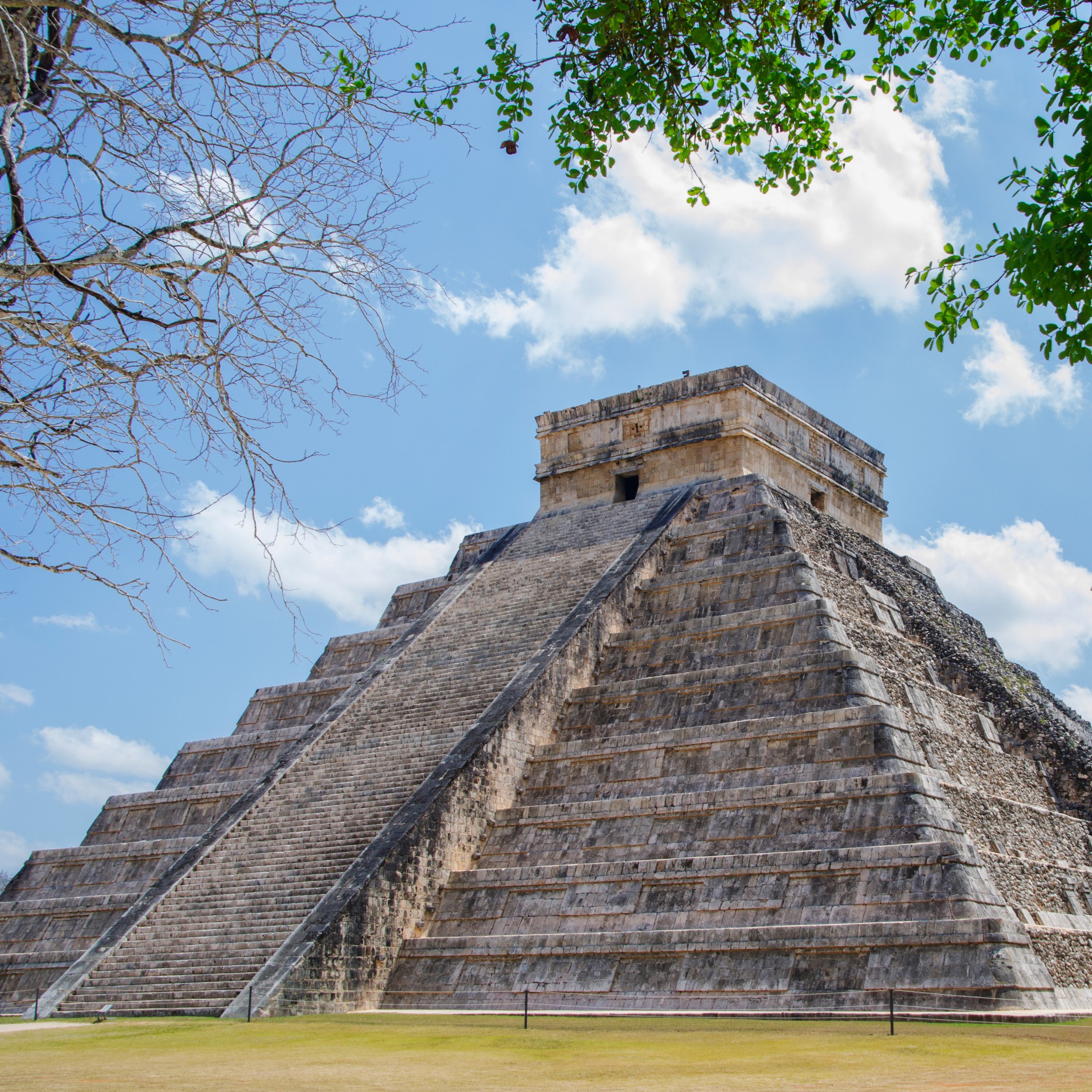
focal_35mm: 45
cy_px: 550
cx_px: 764
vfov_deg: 37.8
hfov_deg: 37.2
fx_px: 1593
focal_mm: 23
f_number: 8
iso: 200
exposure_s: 1/125
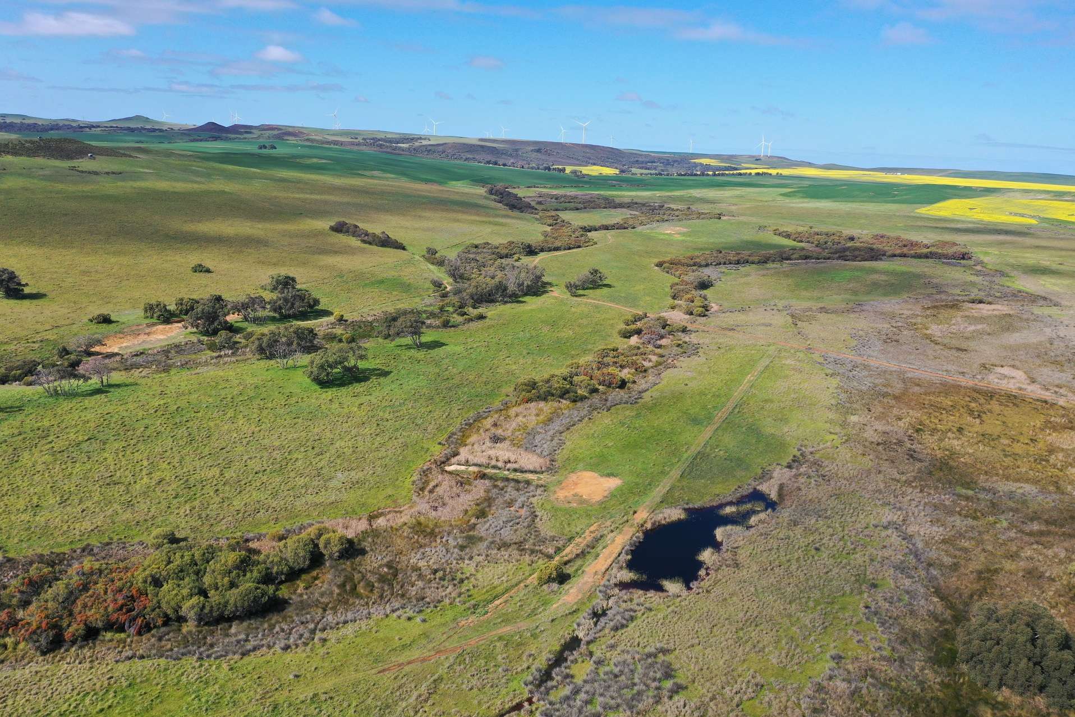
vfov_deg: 46.4
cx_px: 538
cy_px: 358
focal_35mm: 28
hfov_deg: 65.5
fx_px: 836
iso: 100
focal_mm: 10.26
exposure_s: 1/500
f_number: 5
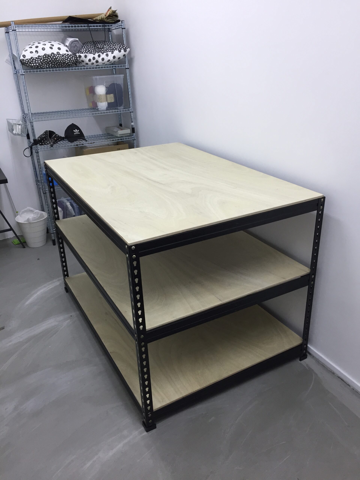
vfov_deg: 61.7
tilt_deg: -25.0
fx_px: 402
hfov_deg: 48.2
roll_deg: +2.7
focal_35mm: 29
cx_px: 180
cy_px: 240
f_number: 2.2
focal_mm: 4.15
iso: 50
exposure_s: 1/33
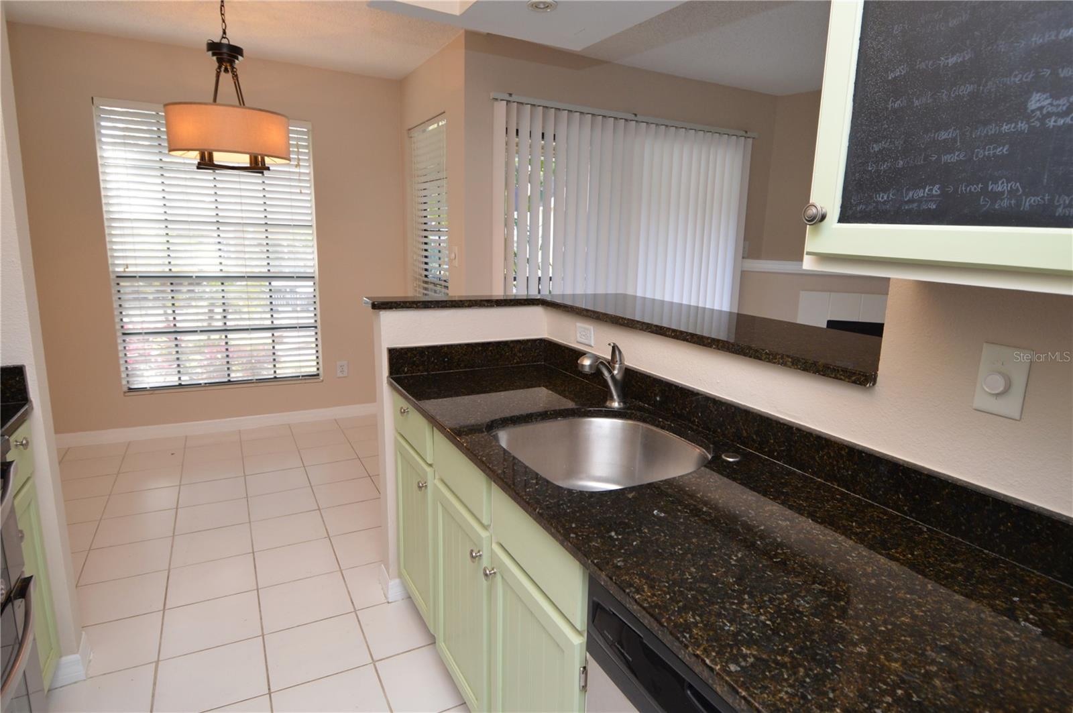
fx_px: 536
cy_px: 356
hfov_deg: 90.1
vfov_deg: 67.3
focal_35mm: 18
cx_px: 536
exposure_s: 1/60
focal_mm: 12
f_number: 4
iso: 450
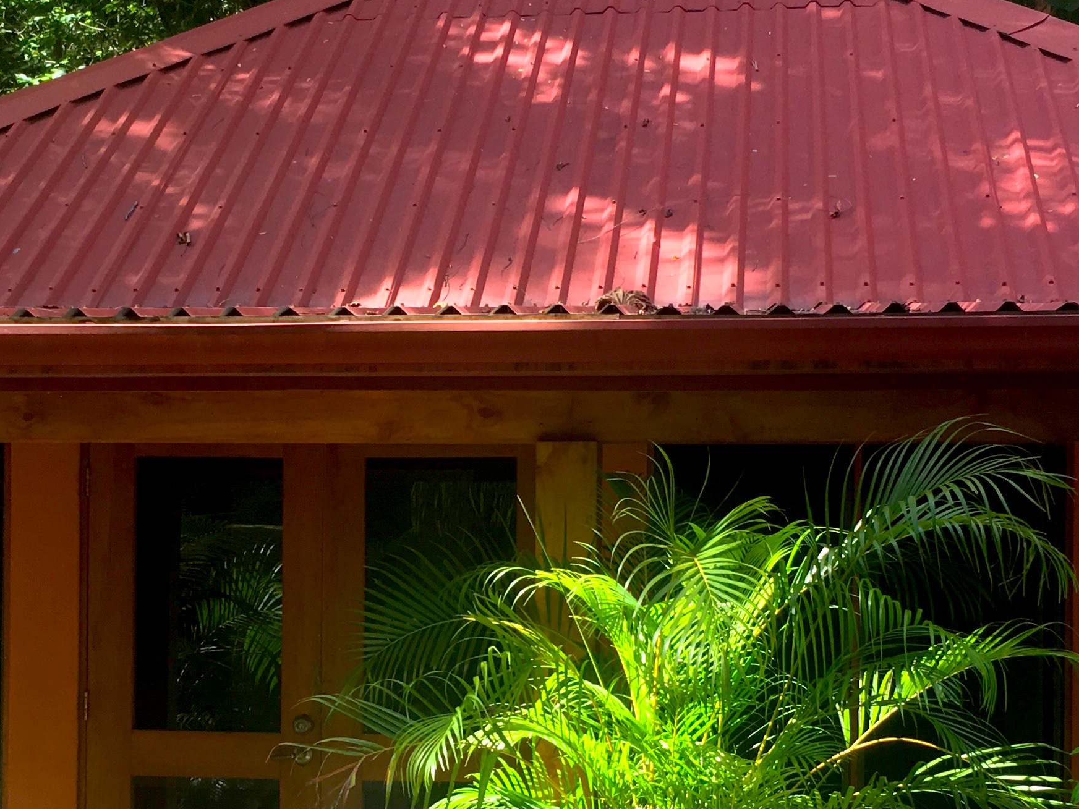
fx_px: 2089
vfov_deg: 21.8
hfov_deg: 29.0
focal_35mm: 67
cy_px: 577
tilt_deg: +0.3
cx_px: 493
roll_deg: -0.4
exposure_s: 1/120
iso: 40
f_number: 2.2
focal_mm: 4.15
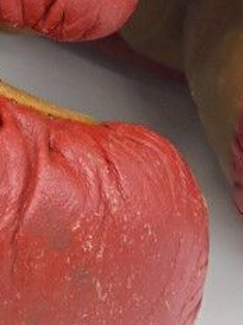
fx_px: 1380
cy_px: 89
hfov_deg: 10.0
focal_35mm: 147
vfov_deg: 13.4
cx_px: 50
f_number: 4.2
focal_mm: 6.9
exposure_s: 1/30
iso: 100
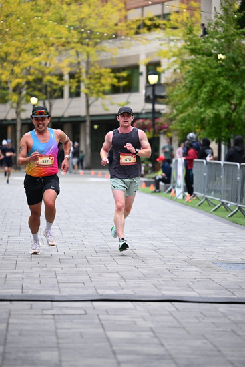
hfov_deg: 11.0
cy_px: 184
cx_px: 122
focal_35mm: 125
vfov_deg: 16.4
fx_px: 1275
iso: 1250
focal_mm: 125
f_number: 2.8
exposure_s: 1/2500
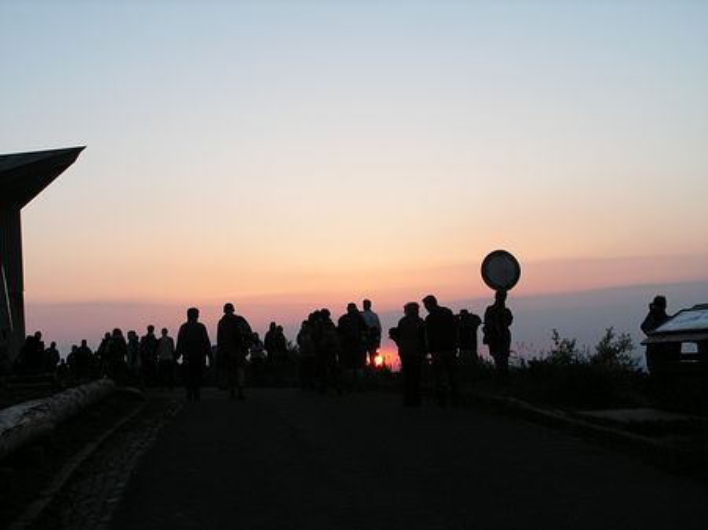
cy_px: 265
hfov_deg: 32.7
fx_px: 1206
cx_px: 354
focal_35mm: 59
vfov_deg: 24.8
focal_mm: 9.9
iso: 50
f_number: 3.3
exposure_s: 1/80
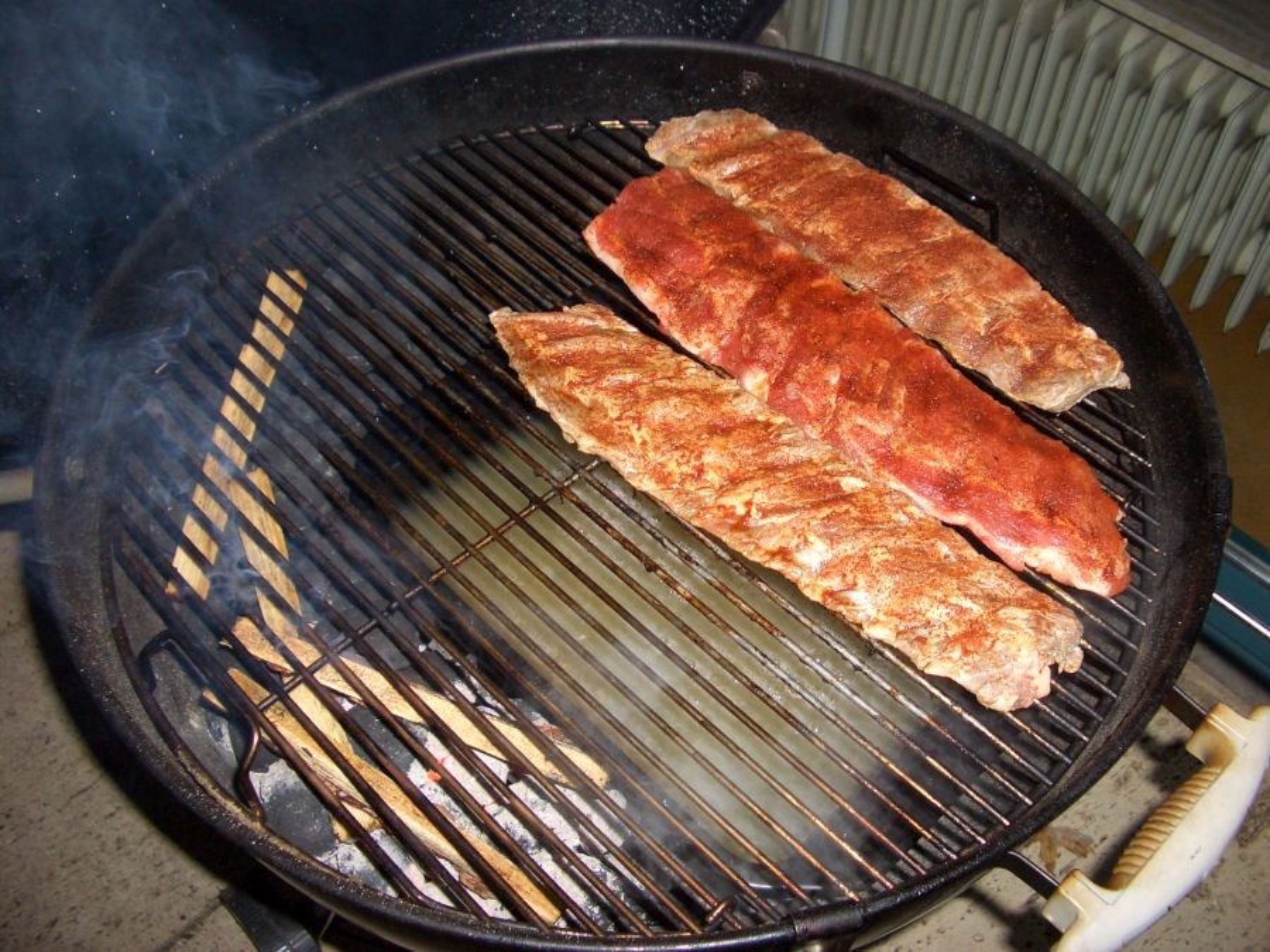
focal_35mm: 35
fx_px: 1284
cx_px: 635
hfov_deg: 52.6
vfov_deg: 40.7
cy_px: 476
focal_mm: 5.8
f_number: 2.6
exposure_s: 1/60
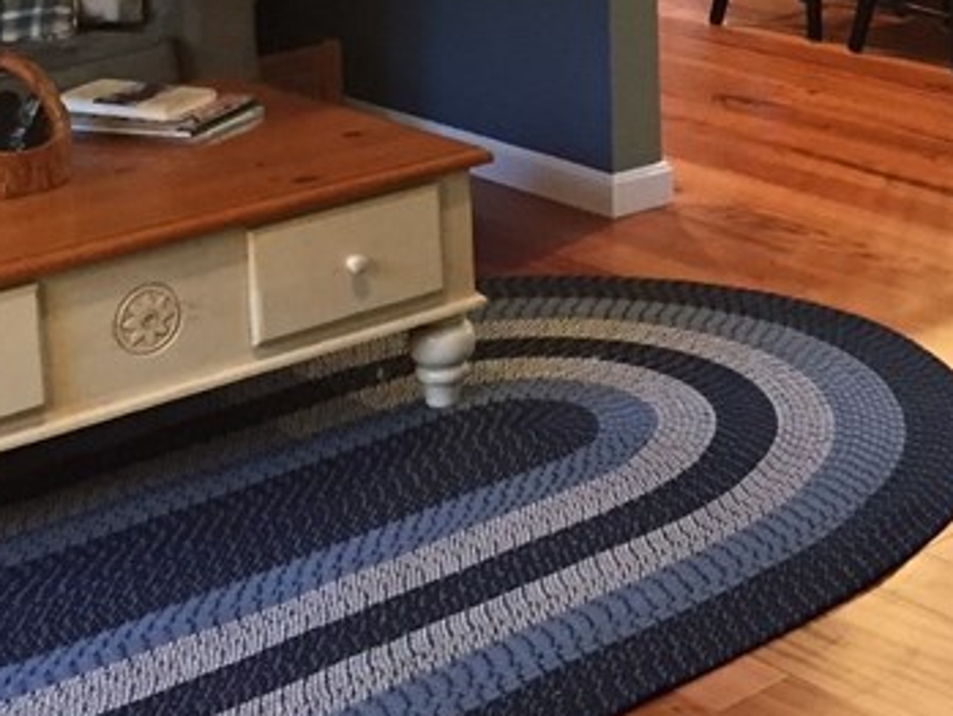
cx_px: 792
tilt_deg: -8.7
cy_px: -96
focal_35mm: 85
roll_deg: +0.9
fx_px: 2341
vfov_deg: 16.8
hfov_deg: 22.6
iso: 250
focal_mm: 4.15
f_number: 2.2
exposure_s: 1/30
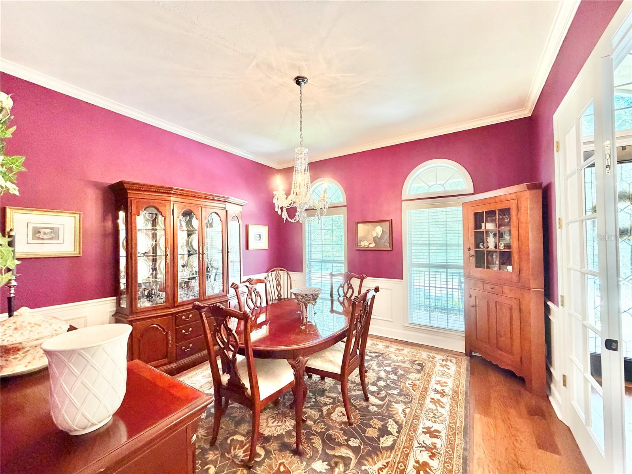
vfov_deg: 85.7
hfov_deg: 102.1
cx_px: 316
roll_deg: +1.1
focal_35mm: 14
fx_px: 256
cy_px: 237
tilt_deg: +0.5
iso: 320
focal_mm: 2.22
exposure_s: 1/60
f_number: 2.2
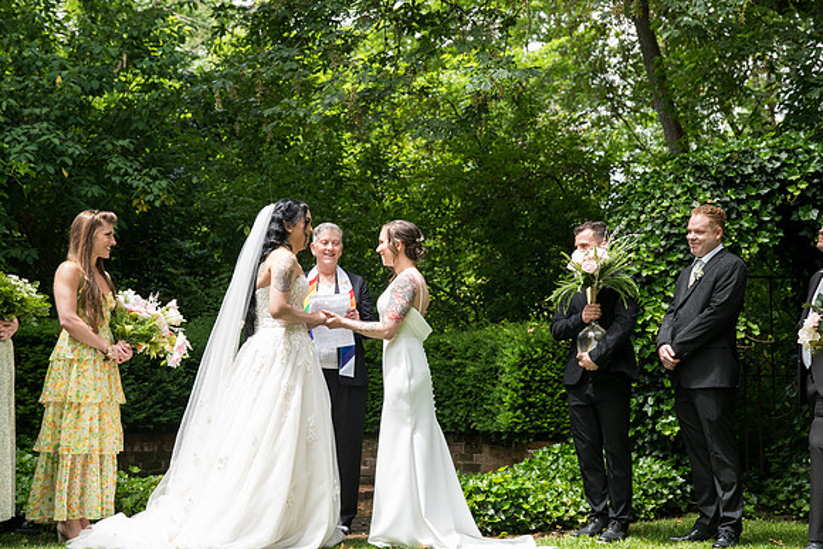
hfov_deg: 35.6
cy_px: 274
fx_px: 1280
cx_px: 412
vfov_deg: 24.2
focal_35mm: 56
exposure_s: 1/400
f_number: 5
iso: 500
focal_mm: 56
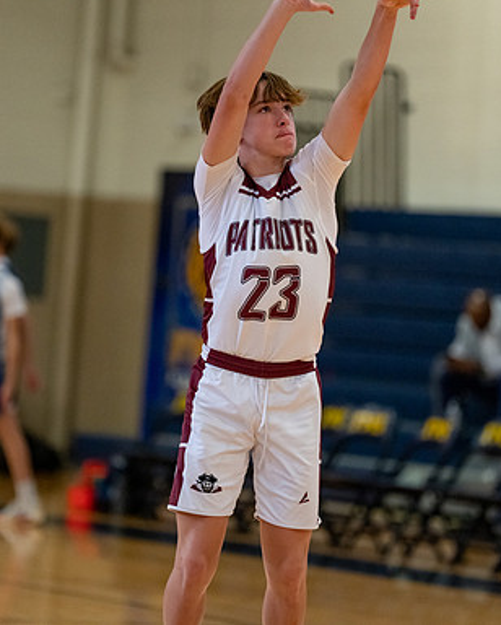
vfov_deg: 7.9
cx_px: 237
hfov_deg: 6.3
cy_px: 312
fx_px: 4534
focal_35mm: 245
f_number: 2.8
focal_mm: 173
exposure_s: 1/1000
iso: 5000
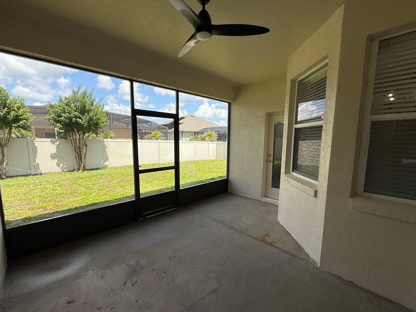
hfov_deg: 98.2
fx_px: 180
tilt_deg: -6.1
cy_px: 161
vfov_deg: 81.7
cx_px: 205
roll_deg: +0.8
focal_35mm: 15
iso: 50
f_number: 2.2
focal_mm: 2.22
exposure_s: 1/686
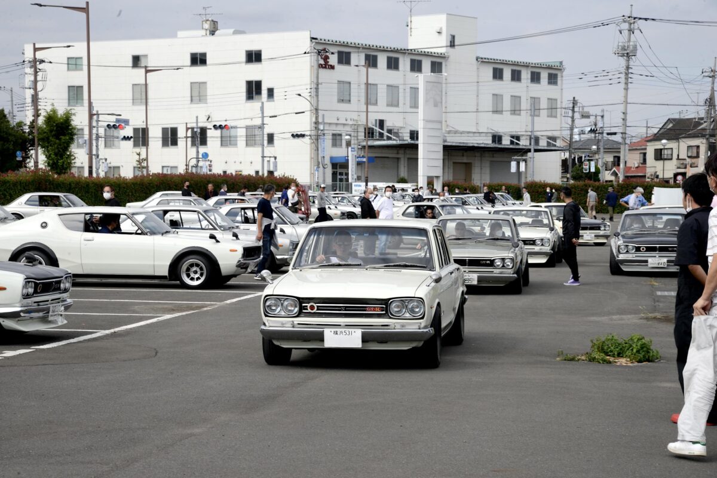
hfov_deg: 22.1
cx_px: 358
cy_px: 239
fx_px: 1832
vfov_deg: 14.9
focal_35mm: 92
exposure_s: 1/80
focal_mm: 92
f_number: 16
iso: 125
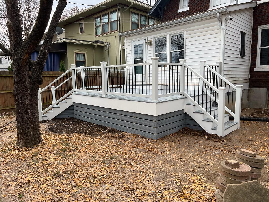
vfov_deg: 53.1
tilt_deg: -7.4
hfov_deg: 67.3
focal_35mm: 26
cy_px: 101
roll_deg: +1.5
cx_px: 134
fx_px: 202
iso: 50
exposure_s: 1/814
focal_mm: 5.7
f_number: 1.5
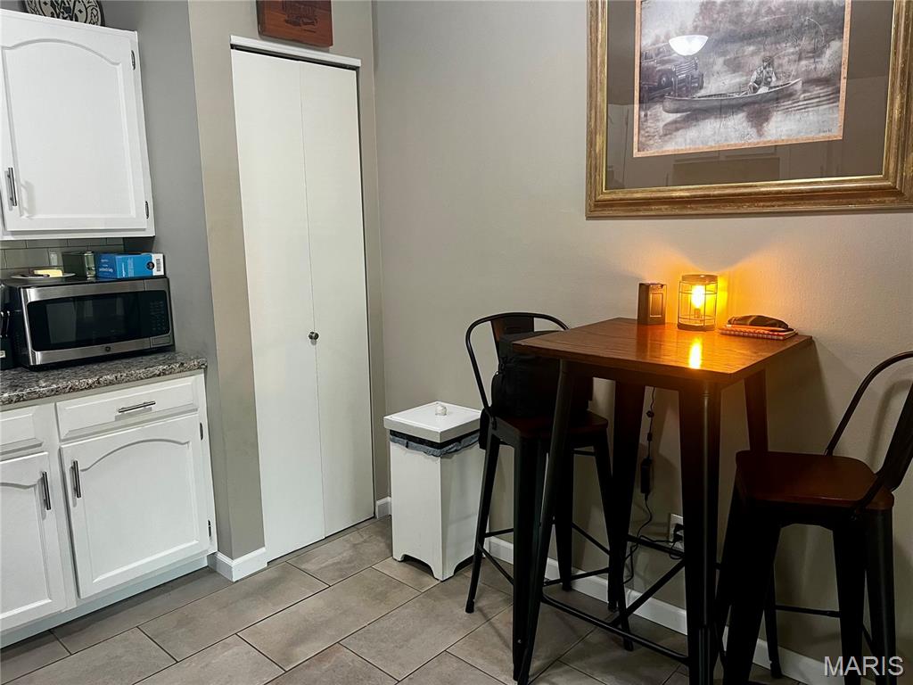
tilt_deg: -11.5
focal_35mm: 26
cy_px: 342
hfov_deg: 67.3
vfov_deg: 53.1
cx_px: 456
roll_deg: +0.4
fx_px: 686
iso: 160
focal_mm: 5.7
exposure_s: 1/60
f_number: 1.5
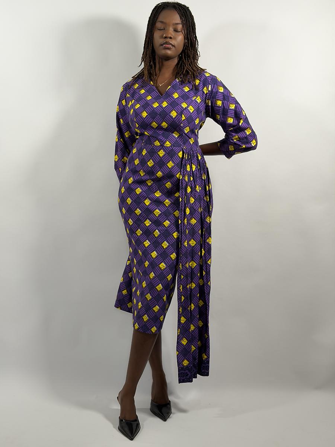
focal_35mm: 48
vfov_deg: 39.7
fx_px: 619
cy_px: 224
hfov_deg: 30.3
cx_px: 168
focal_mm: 6.76
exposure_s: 1/100
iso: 64
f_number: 1.78
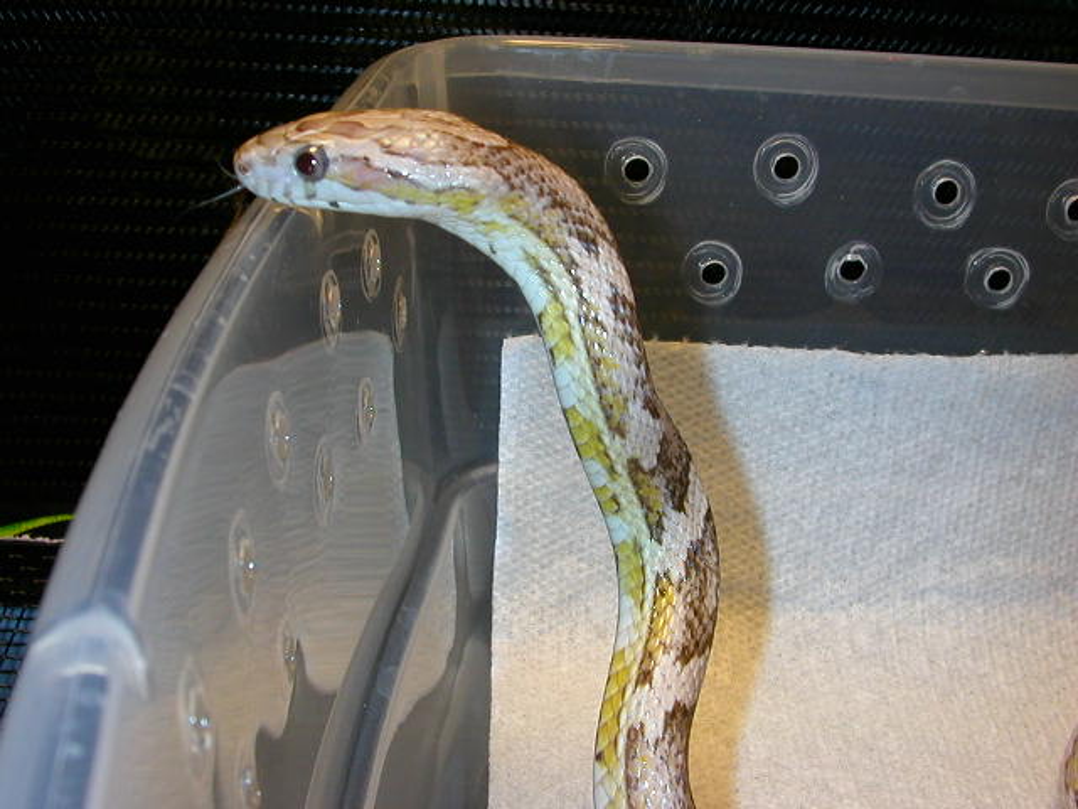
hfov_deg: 43.9
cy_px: 404
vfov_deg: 33.6
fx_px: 1339
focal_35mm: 43
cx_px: 539
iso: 100
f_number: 4.8
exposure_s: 1/30
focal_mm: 6.6
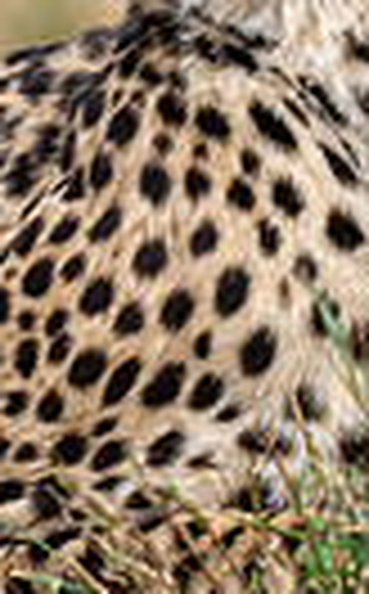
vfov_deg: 0.7
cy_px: 284
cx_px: 141
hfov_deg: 0.4
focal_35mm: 3192
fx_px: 51586
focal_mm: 600
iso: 100
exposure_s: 1/250
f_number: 5.6
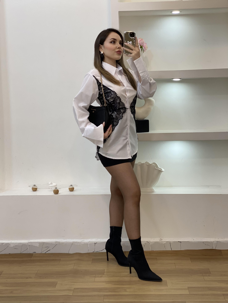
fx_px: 457
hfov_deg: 28.0
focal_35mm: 52
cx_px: 114
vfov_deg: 36.8
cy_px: 152
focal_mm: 6
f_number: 2
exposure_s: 1/100
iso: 64
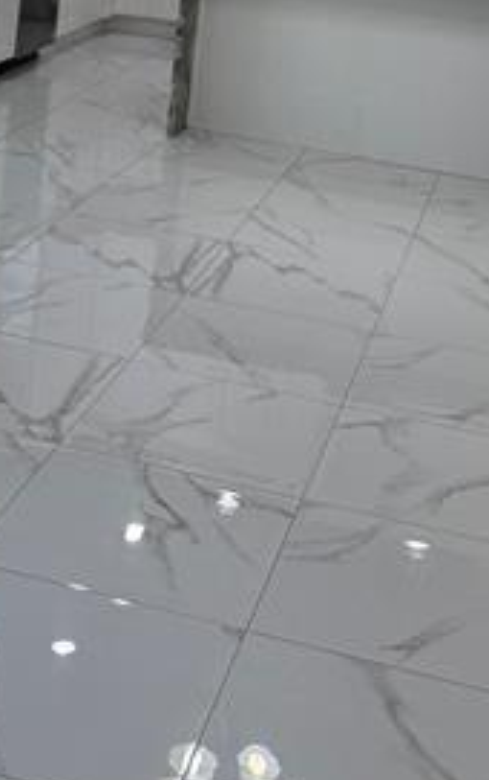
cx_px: 190
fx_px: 1531
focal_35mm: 72
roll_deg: -5.1
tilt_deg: +0.6
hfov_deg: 18.1
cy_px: -239
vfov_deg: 24.8
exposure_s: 1/240
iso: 125
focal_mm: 6.76
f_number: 1.78
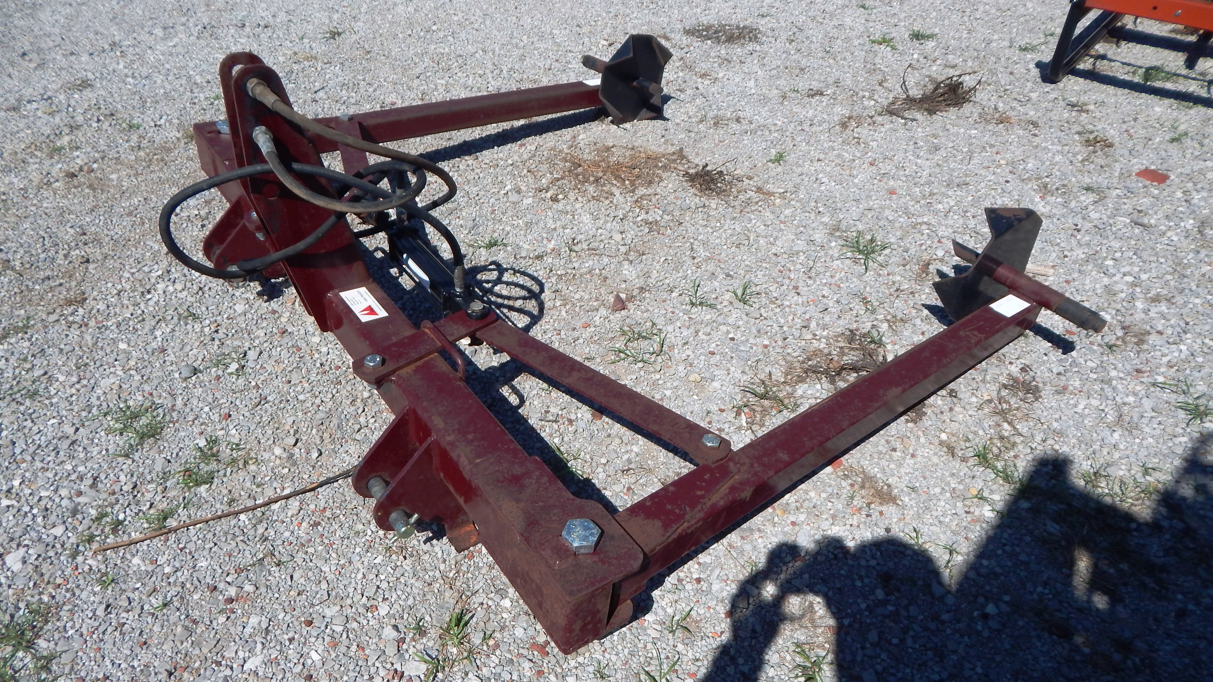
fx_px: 772
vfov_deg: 47.6
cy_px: 381
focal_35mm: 24
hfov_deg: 76.3
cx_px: 606
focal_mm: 4
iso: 125
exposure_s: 1/800
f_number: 6
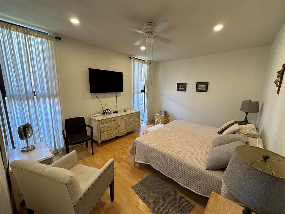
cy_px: 107
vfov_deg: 85.7
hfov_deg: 102.1
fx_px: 115
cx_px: 142
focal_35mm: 14
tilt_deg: -8.6
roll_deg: -1.1
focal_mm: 2.22
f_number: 2.2
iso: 200
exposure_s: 1/99
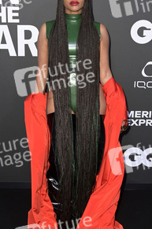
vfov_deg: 44.6
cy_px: 117
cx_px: 77
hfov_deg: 30.4
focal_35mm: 44
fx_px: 280
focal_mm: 32
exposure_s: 1/250
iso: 1000
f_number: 5.6
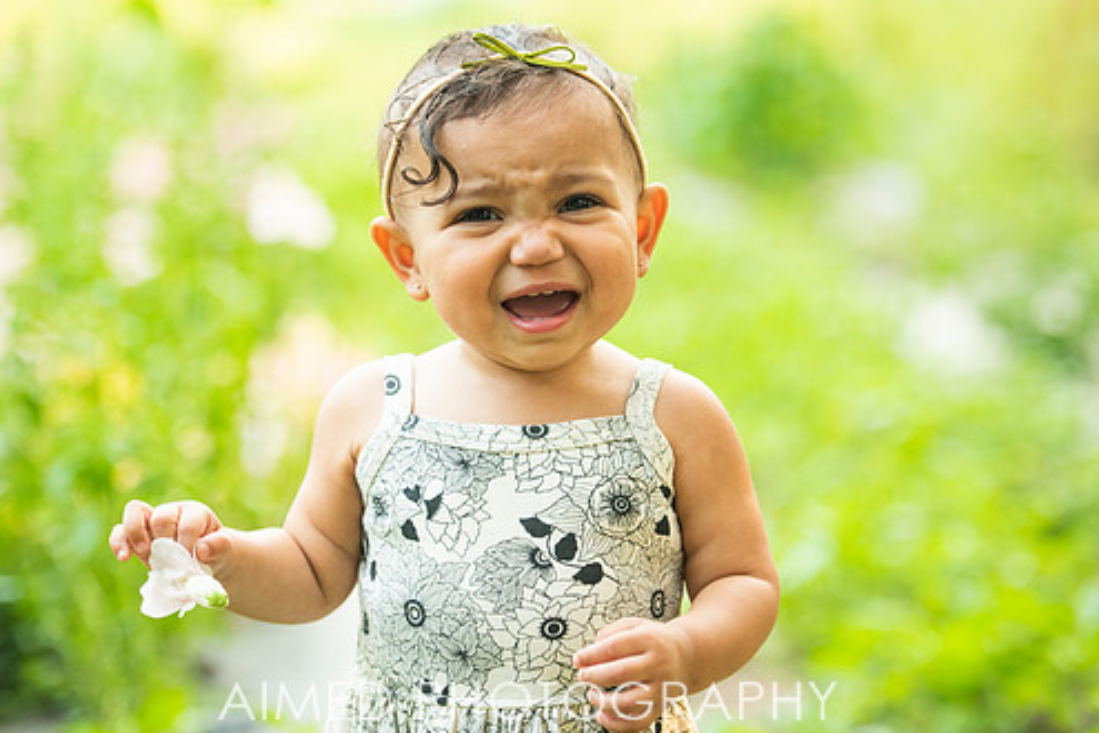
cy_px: 314
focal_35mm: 129
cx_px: 531
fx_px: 3938
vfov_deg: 10.6
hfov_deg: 15.9
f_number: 2.8
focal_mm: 110
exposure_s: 1/640
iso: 800
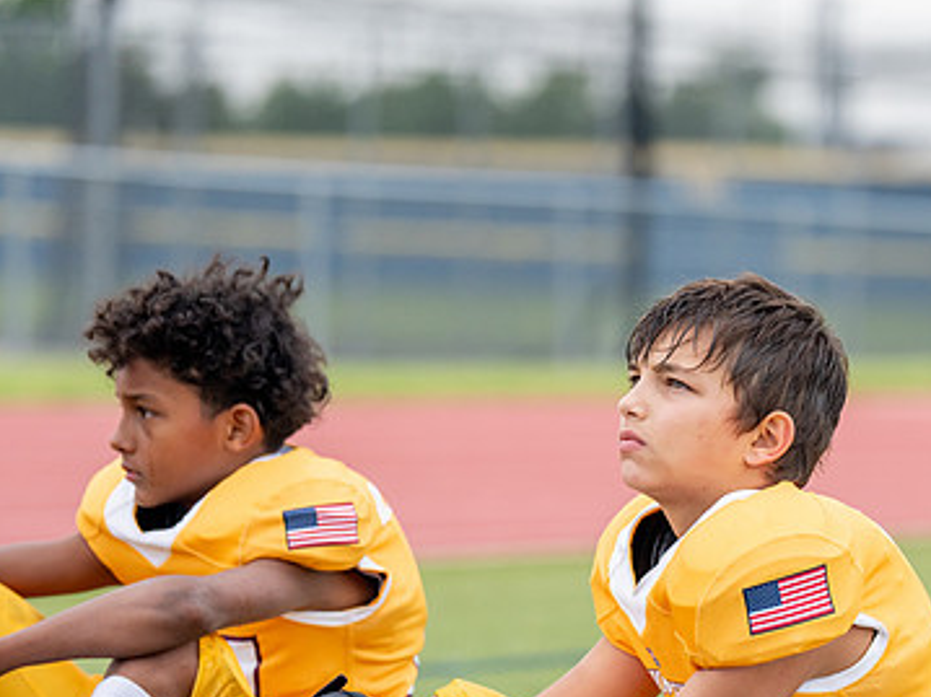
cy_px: 530
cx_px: 714
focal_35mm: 245
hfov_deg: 8.1
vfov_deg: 6.1
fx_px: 6587
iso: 320
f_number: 2.8
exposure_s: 1/2000
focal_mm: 129
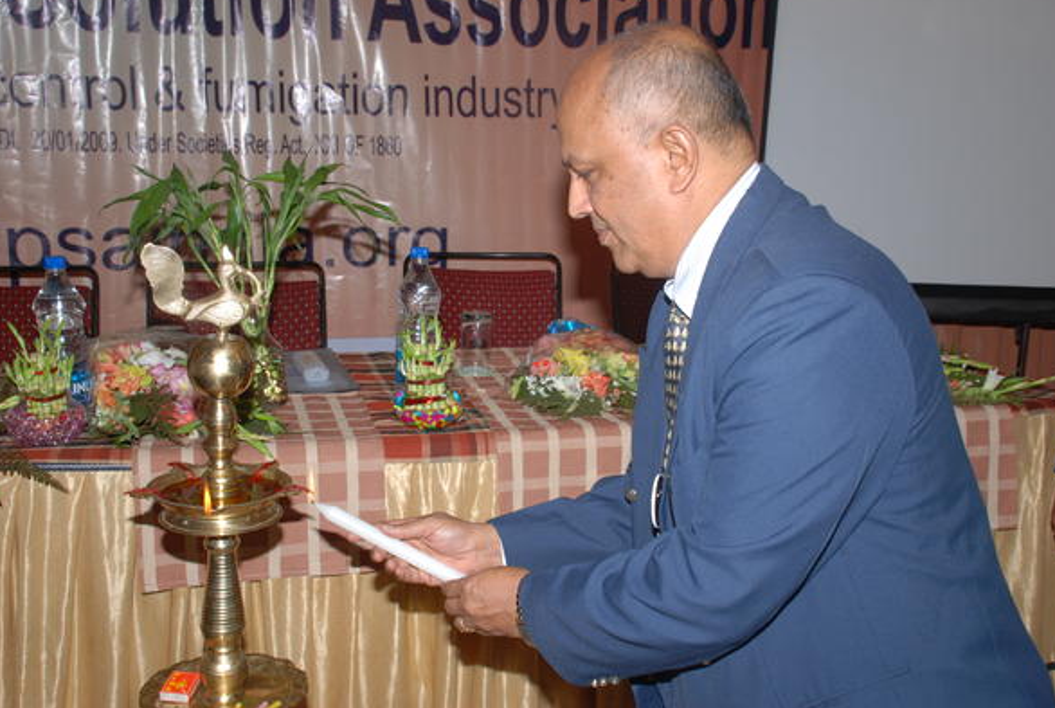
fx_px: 1262
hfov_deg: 45.4
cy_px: 349
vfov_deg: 31.3
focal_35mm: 43
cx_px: 526
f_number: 9
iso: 200
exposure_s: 1/125
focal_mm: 28
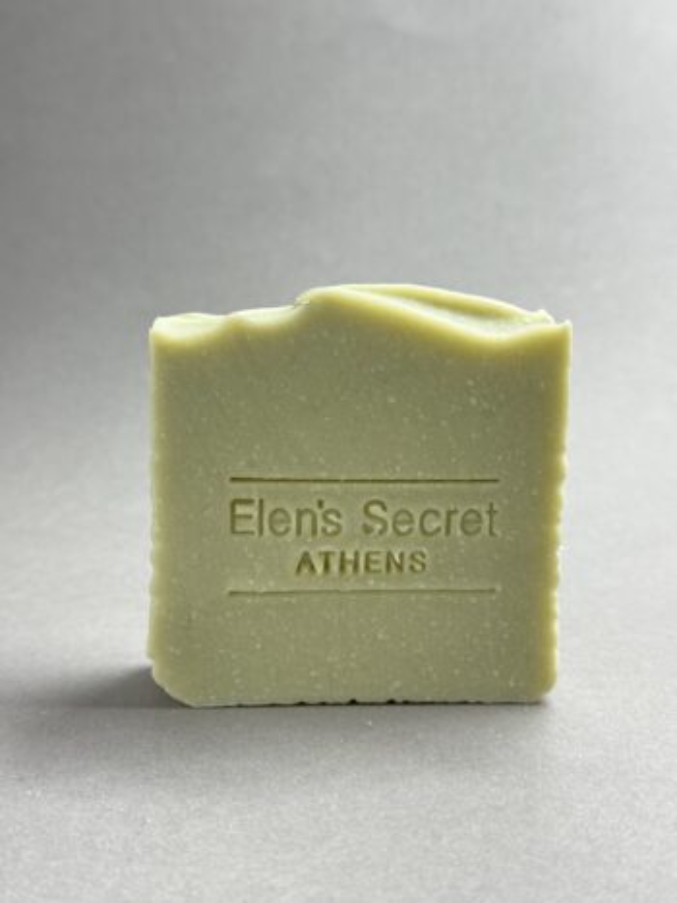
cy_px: 452
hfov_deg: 30.3
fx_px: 1252
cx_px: 338
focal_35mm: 48
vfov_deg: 39.7
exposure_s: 1/50
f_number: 1.78
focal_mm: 6.86
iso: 125
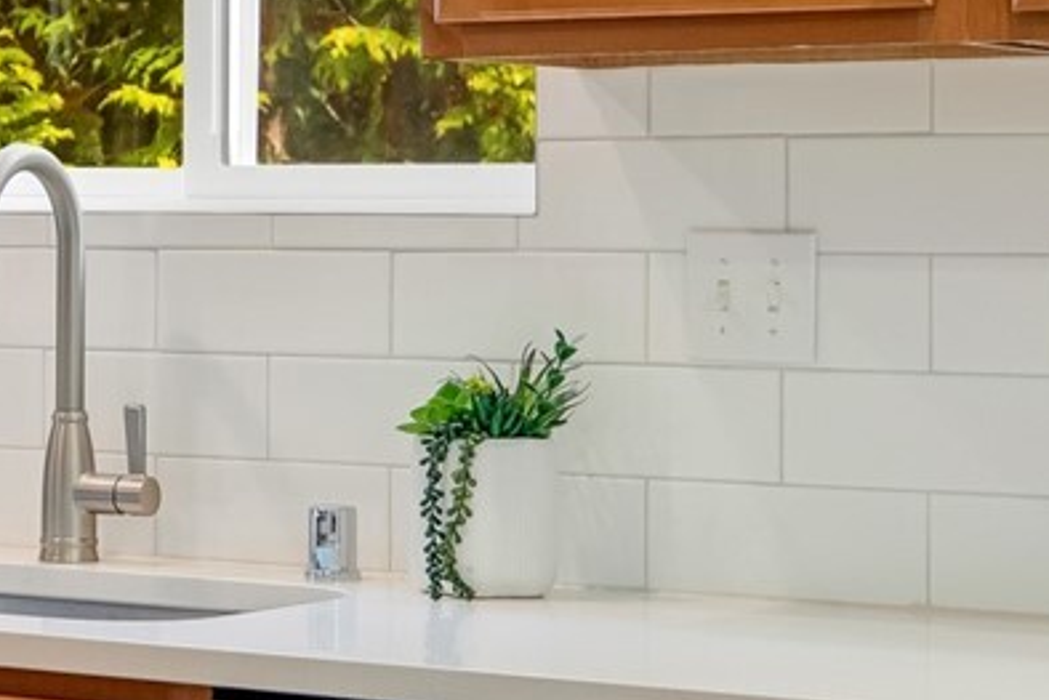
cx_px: -447
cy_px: 165
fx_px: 3760
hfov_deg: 14.9
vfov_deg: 10.6
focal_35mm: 129
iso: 400
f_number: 4
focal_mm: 30
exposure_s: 1/2500
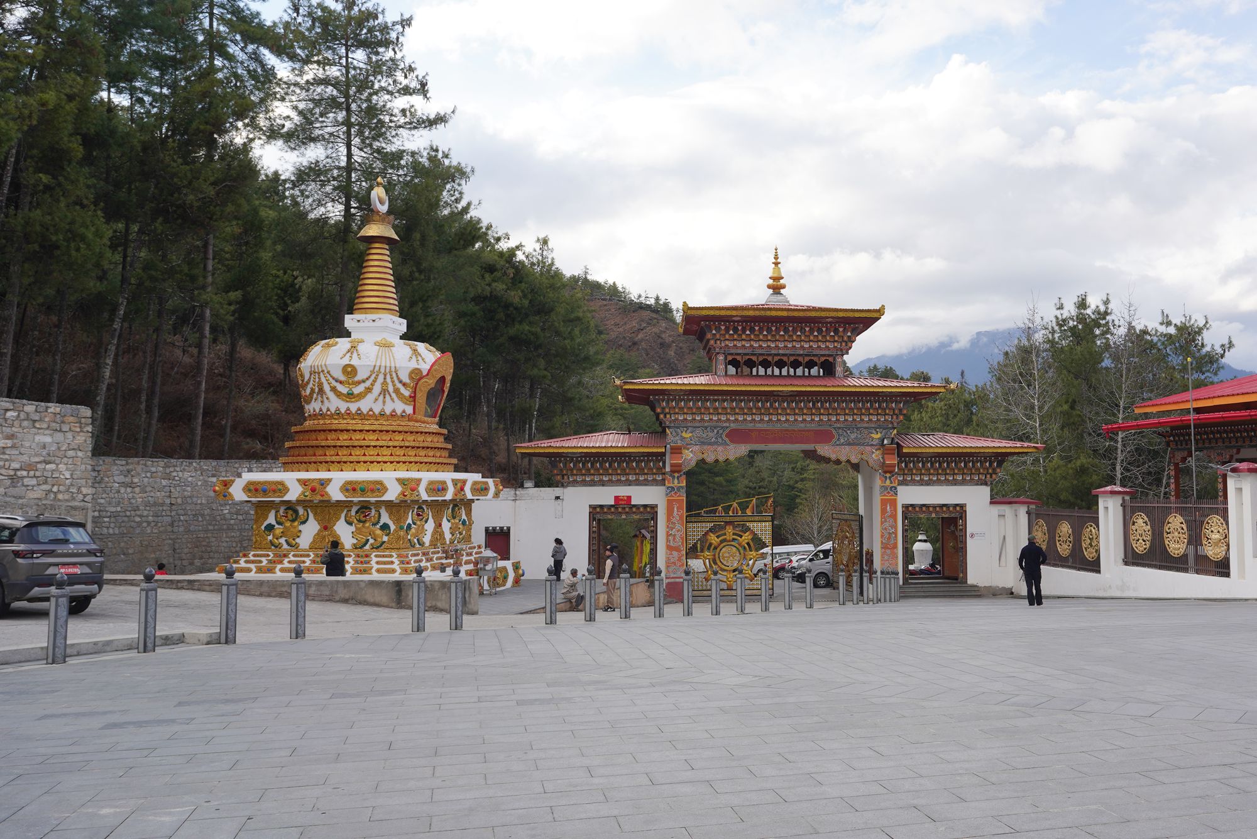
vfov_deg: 53.1
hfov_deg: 73.7
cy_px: 420
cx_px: 628
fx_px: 838
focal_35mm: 24
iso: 100
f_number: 9
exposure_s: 1/100
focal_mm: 24
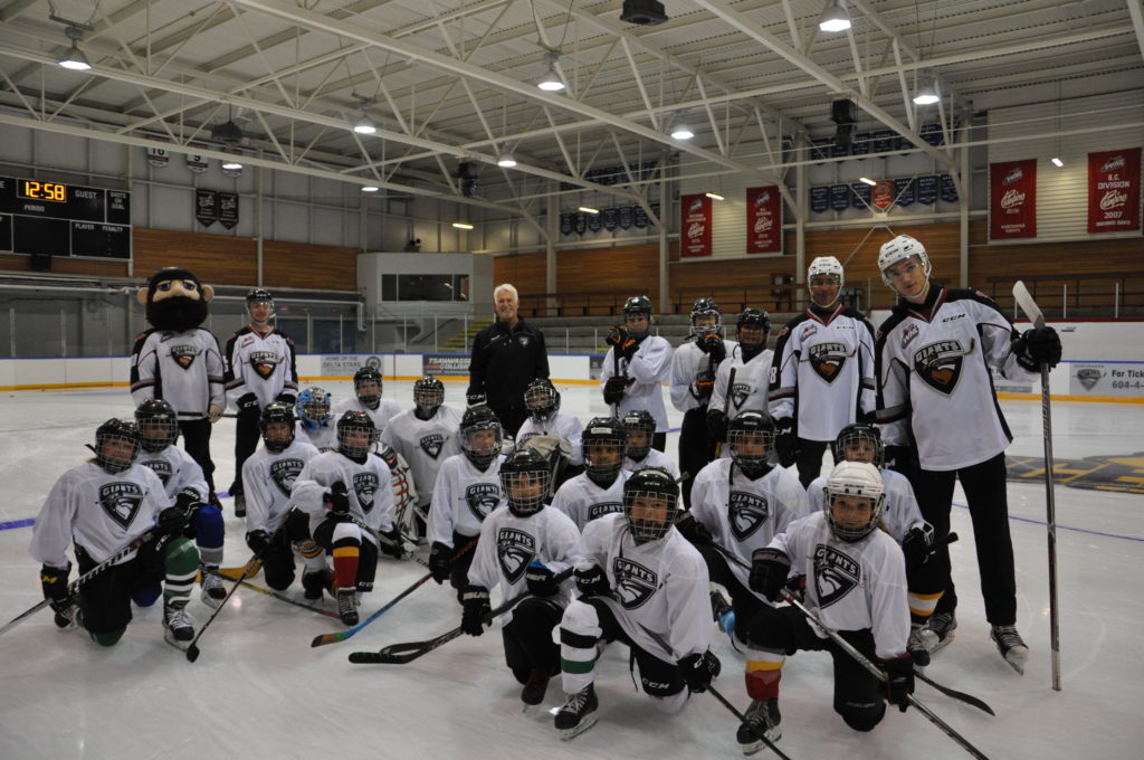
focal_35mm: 27
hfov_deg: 67.4
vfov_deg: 47.8
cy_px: 380
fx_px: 857
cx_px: 572
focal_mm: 18
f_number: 3.5
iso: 1600
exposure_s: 1/250
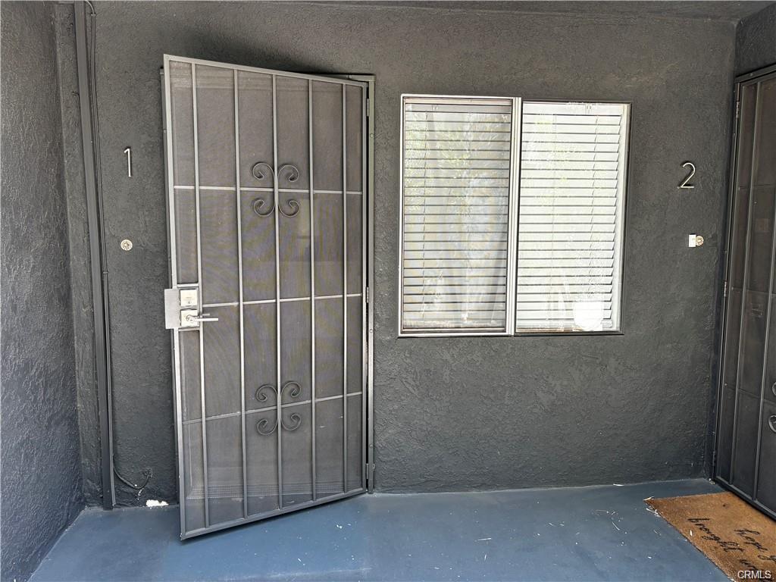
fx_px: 583
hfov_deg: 67.3
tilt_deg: -6.1
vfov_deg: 53.1
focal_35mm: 26
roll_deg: -0.5
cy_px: 291
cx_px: 388
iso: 50
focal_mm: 5.96
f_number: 1.6
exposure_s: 1/121
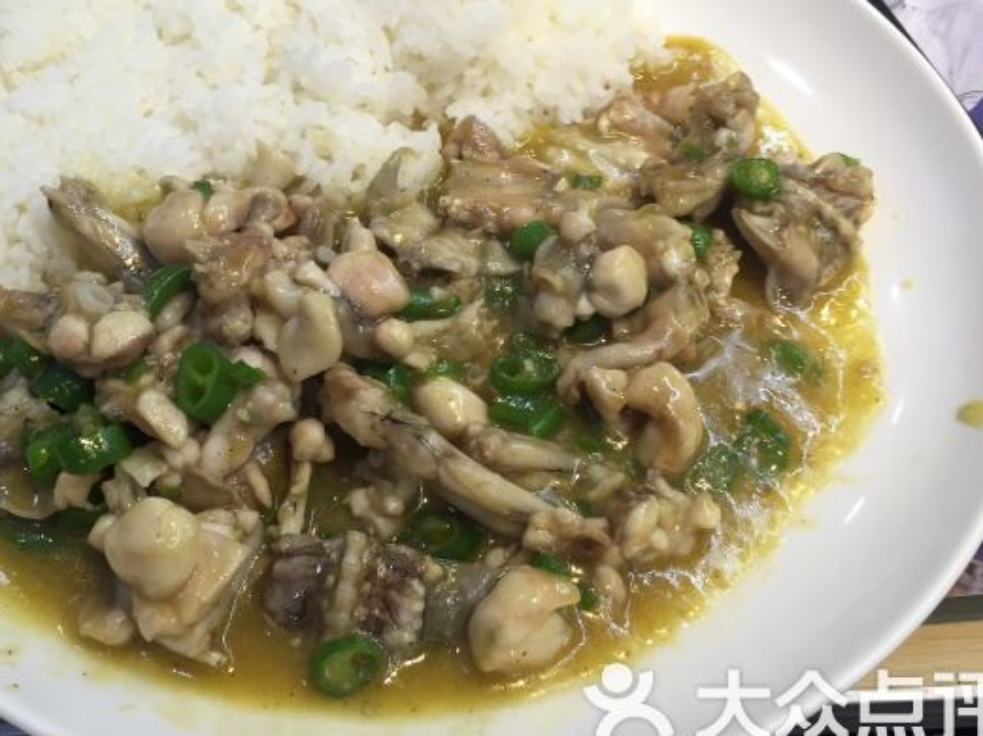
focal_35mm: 39
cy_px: 310
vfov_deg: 36.7
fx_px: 1107
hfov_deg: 47.6
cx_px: 396
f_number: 2.2
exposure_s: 1/33
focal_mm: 4.15
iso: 80
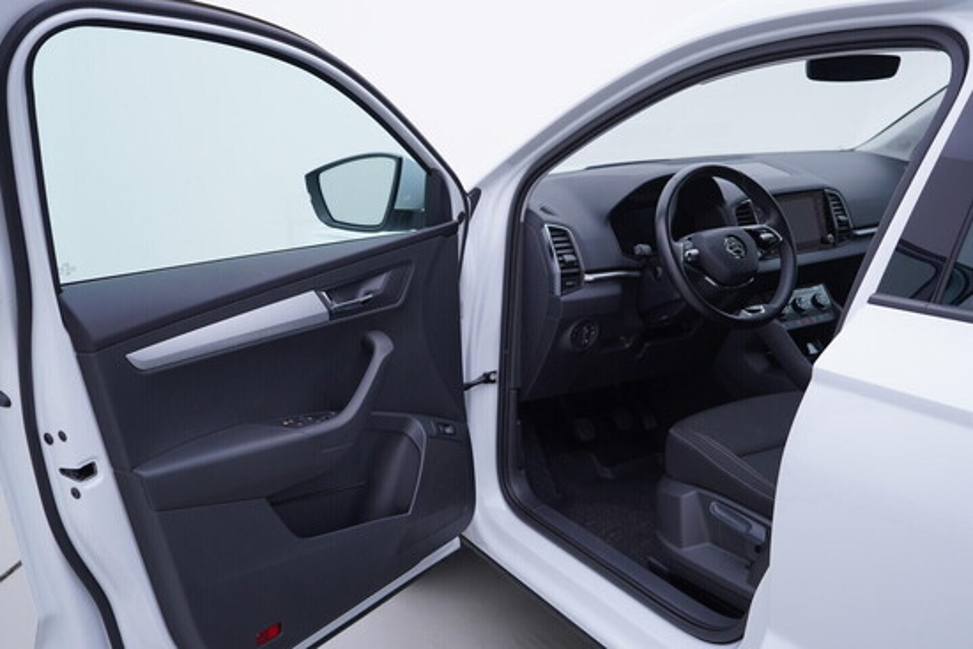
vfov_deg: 36.9
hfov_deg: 53.1
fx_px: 973
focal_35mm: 36
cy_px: 324
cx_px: 486
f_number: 3.5
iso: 125
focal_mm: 24
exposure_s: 1/60
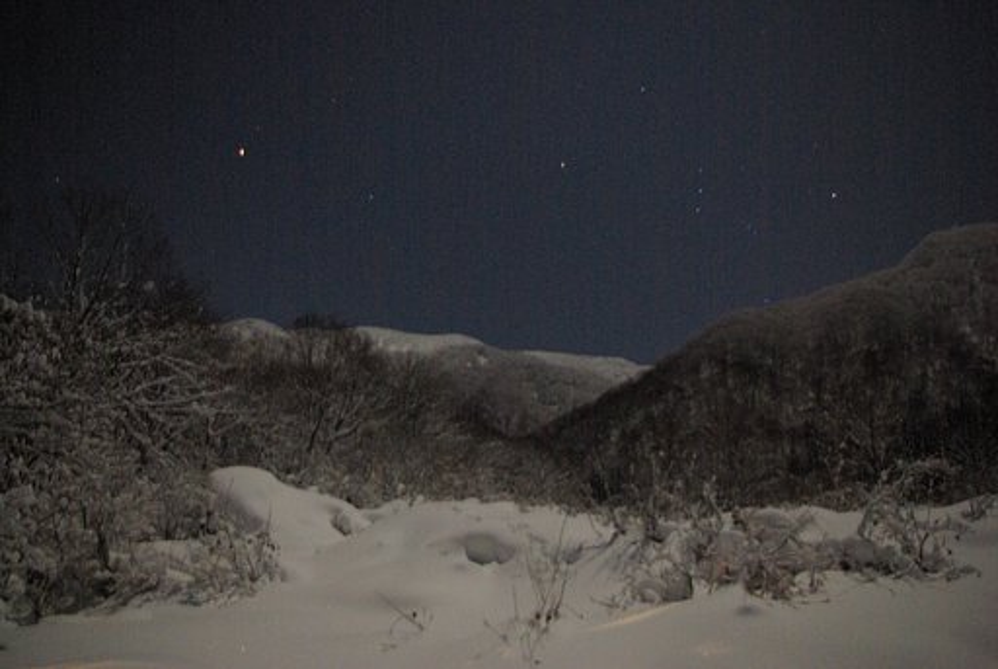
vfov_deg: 48.1
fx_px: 750
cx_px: 499
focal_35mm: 27
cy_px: 334
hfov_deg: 67.3
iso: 1600
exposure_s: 3
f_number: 3.5
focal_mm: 18
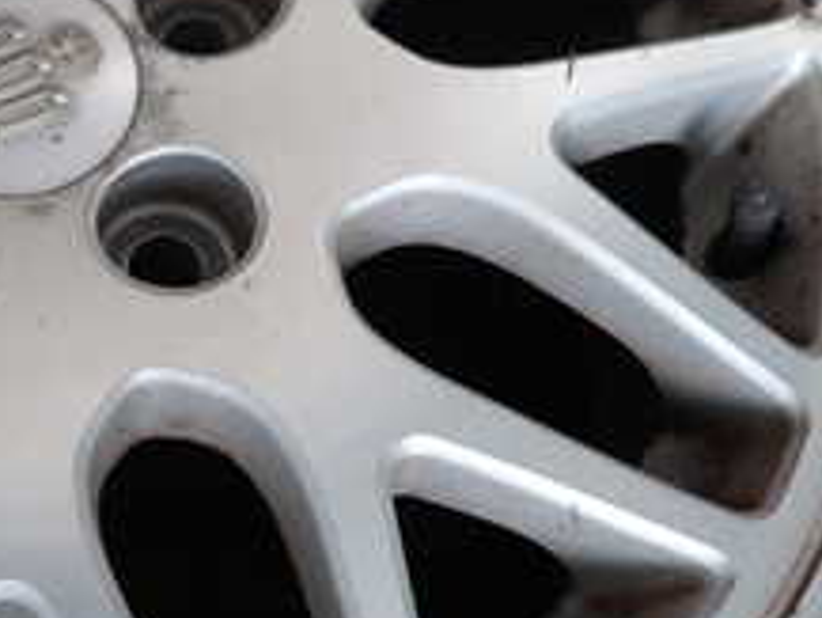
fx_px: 1639
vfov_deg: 21.3
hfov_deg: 26.4
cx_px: -38
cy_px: 250
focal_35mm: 69
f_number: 2
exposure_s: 1/60
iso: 200
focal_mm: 4.5
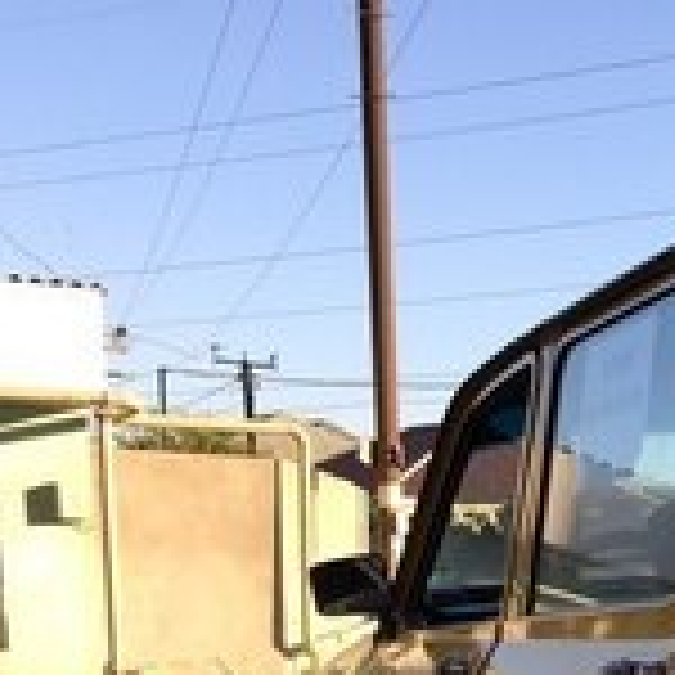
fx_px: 1875
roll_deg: -1.6
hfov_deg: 19.4
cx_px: 765
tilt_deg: -11.0
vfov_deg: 18.4
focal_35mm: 85
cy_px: 972
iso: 32
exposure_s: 1/565
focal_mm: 4.15
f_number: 2.2
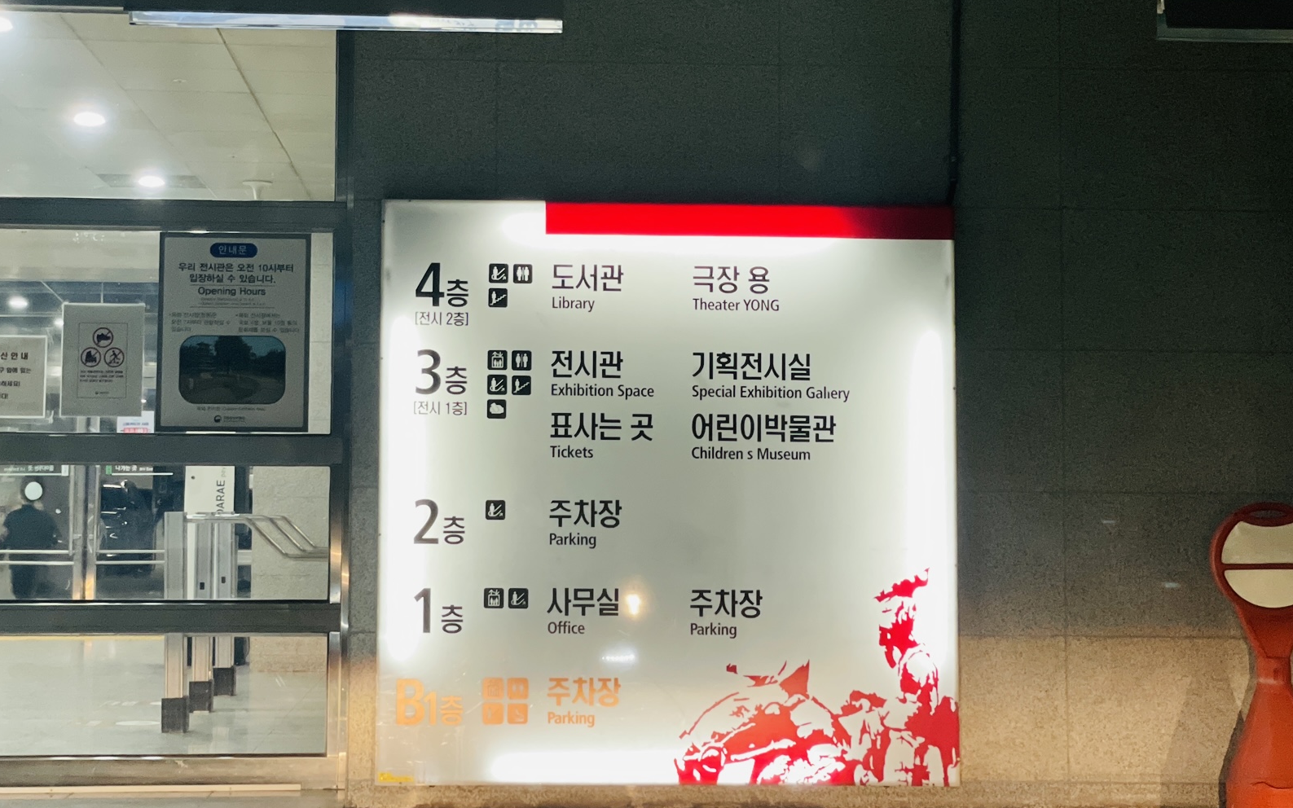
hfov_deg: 29.4
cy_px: 347
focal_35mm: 70
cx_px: 622
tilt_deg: +3.8
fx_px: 2467
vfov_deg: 18.6
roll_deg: -0.2
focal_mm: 6
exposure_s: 1/40
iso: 320
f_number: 2
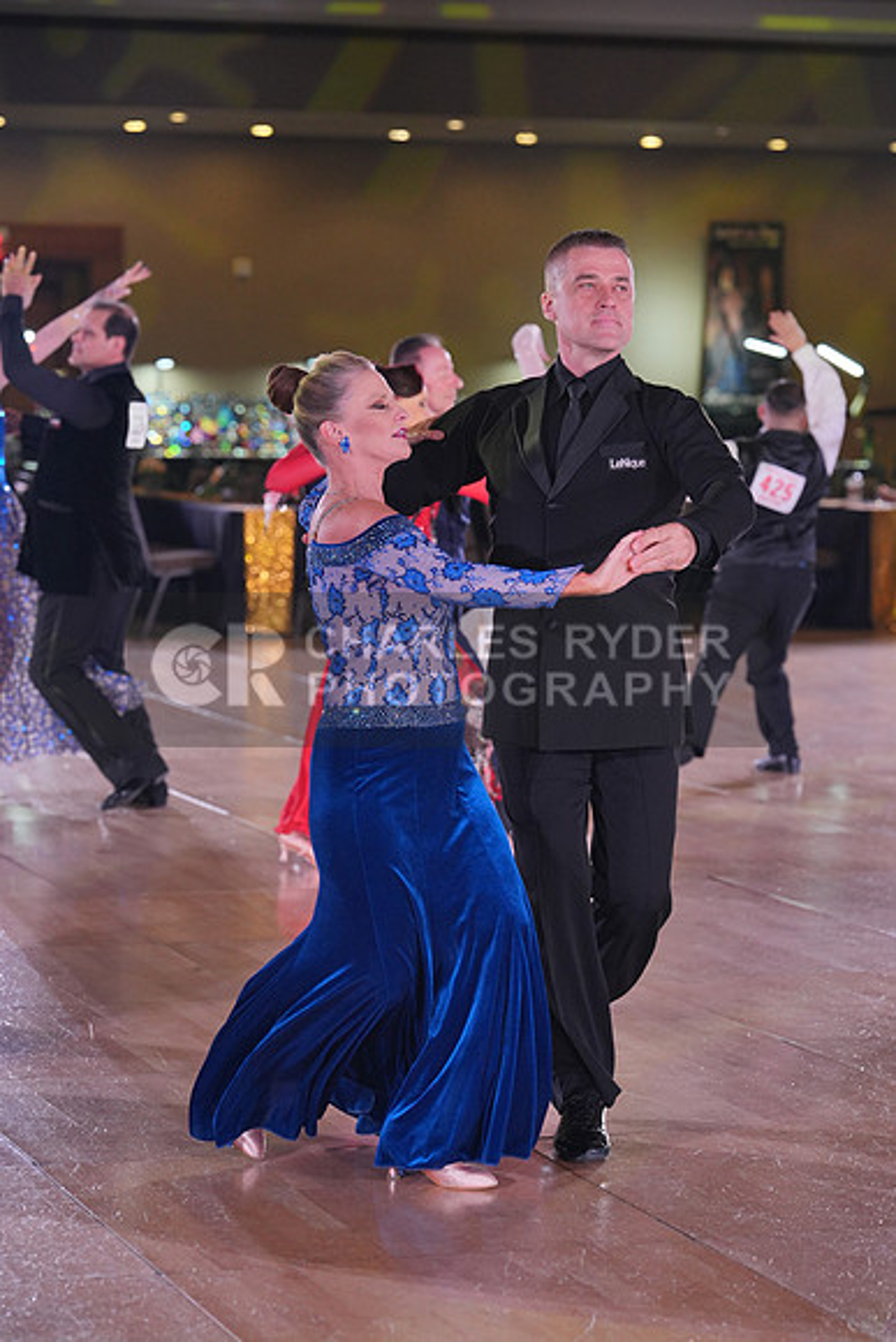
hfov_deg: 12.7
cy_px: 671
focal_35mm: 108
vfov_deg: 18.9
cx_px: 448
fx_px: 4029
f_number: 4
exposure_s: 1/400
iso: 1600
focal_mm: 108
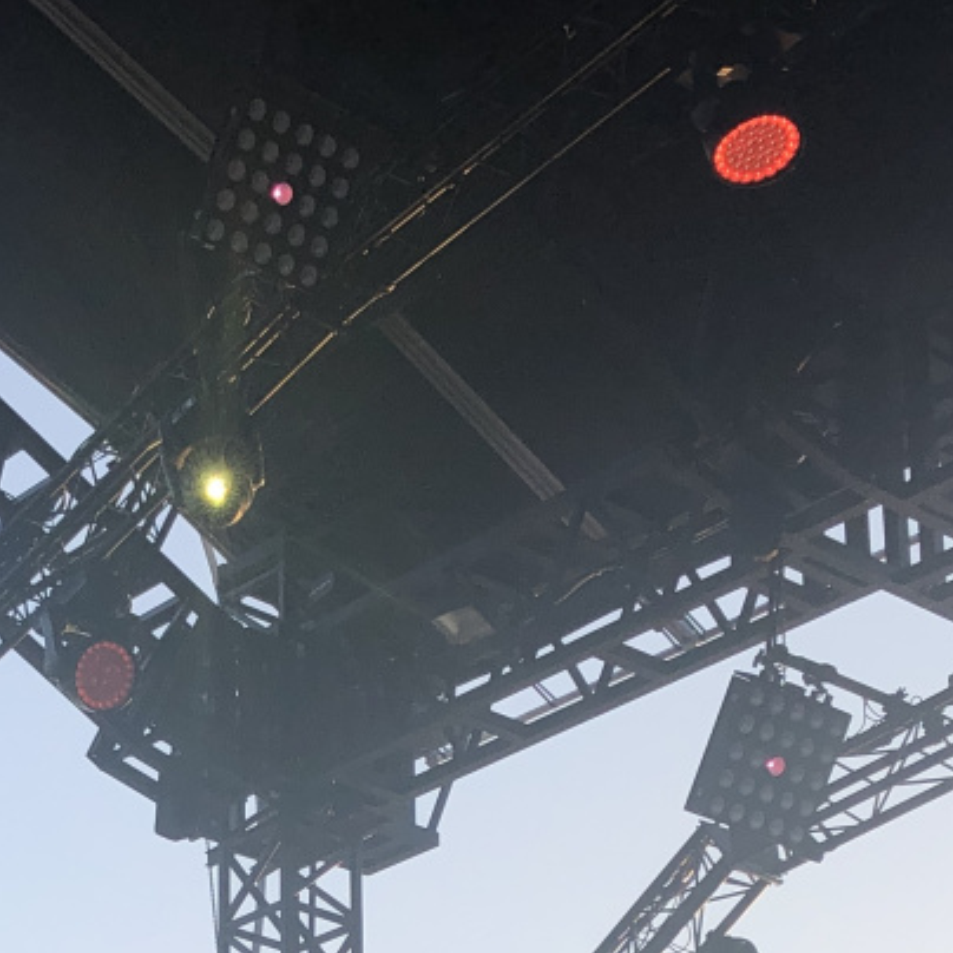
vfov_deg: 16.9
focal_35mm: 98
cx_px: 245
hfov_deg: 17.6
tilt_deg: +17.4
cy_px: 1187
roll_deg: -1.4
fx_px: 3052
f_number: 1.8
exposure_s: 1/564
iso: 20
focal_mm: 3.99
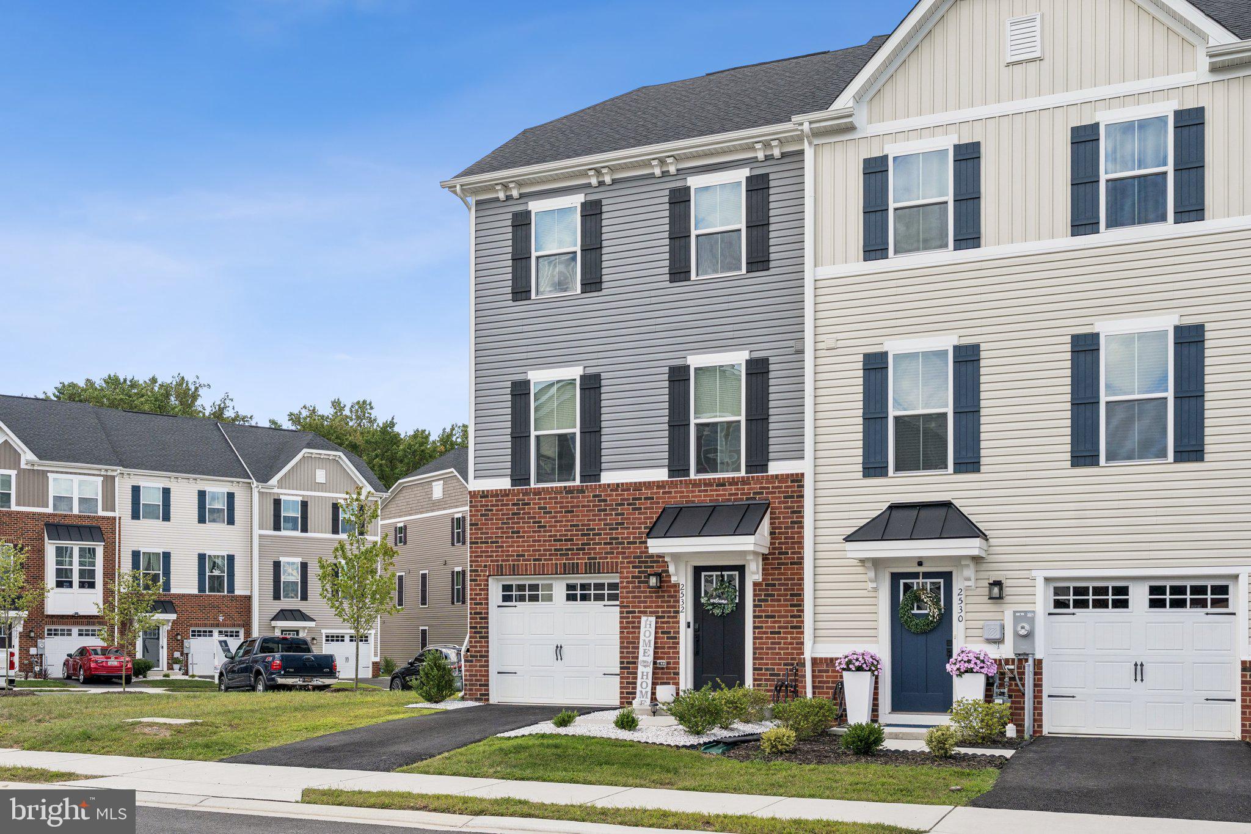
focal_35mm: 35
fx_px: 1216
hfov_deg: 54.4
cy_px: 417
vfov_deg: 37.8
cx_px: 626
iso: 400
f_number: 8
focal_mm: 35
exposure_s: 1/500
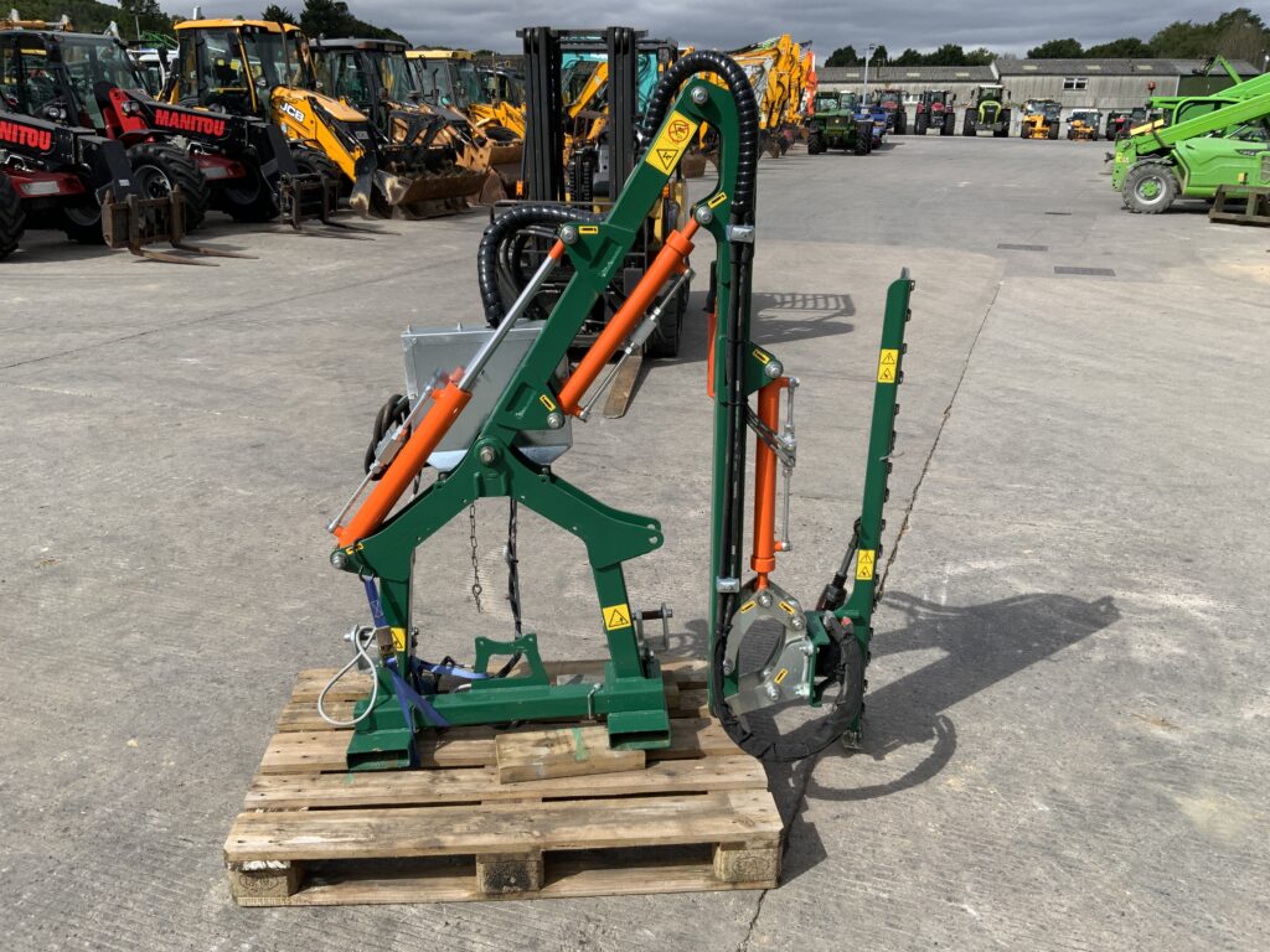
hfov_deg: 61.7
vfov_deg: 48.2
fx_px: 1064
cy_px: 476
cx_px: 635
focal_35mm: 29
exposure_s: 1/1848
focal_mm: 3
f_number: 1.8
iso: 16
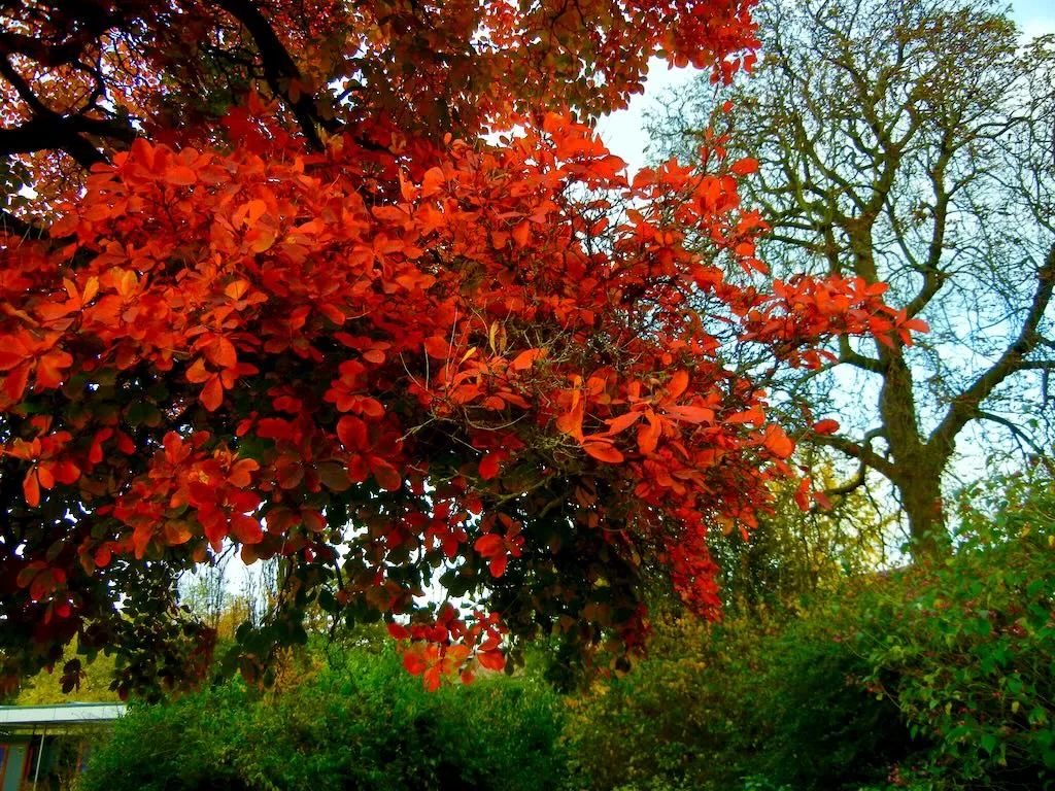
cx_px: 528
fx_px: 914
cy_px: 396
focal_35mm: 30
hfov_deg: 60.0
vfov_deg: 46.8
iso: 160
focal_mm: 5.4
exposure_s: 1/202
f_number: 3.5
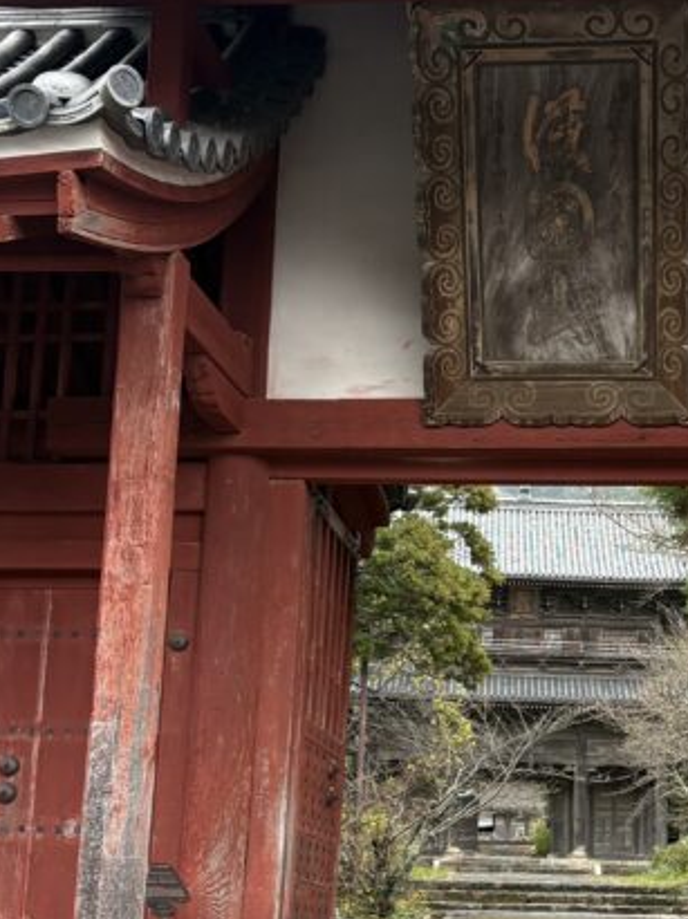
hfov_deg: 22.1
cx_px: 592
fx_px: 1724
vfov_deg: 29.7
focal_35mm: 65
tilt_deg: +11.6
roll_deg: -1.5
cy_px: 603
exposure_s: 1/129
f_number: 1.6
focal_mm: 5.96
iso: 125
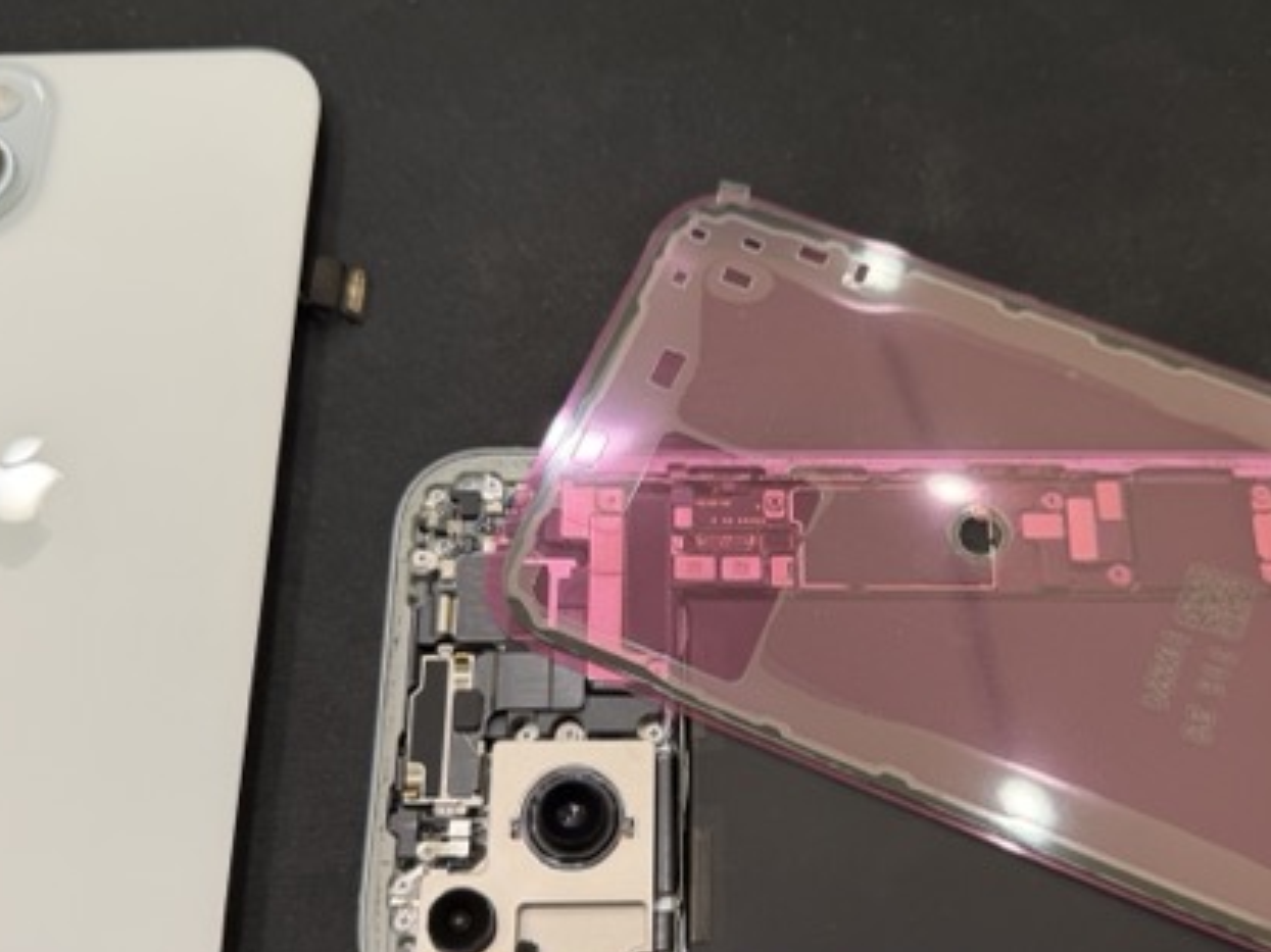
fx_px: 1358
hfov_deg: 49.9
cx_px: 738
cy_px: 603
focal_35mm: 37
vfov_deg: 38.4
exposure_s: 1/60
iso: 125
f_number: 1.78
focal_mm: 6.76
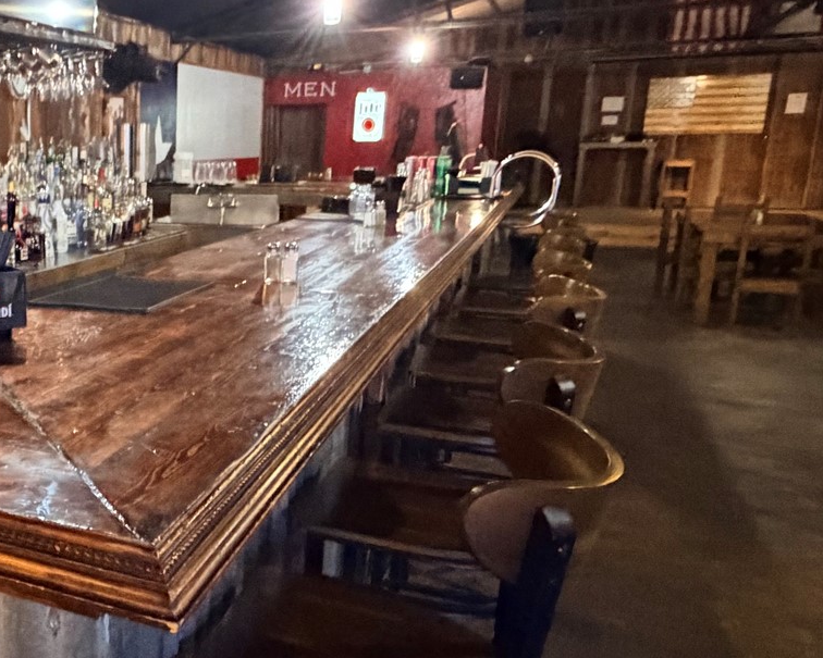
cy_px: 346
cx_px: 23
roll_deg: +1.6
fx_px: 901
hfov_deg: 43.0
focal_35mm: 37
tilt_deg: -14.5
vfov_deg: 40.1
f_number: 2.2
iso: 1600
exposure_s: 1/30
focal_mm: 2.22
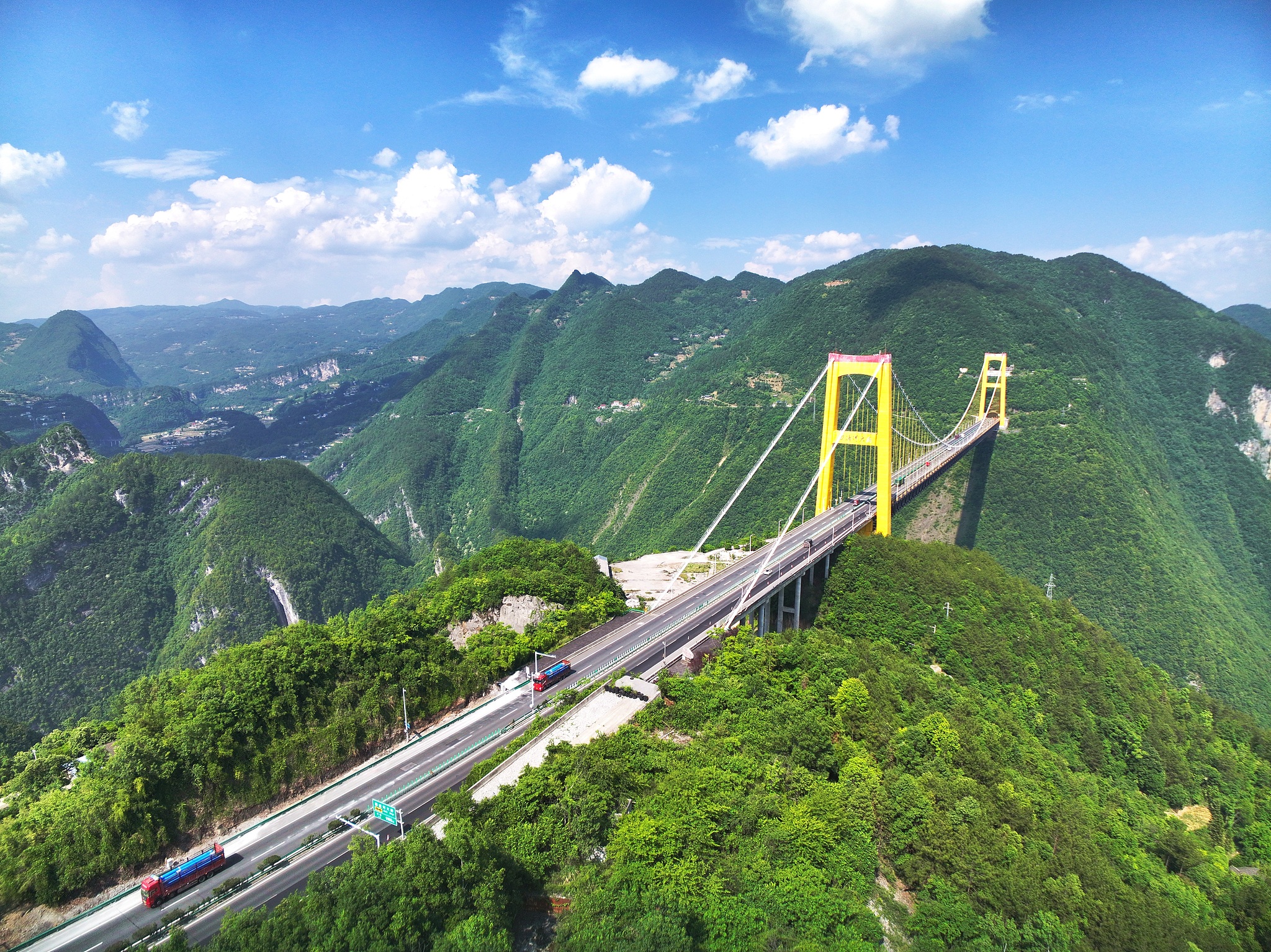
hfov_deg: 71.6
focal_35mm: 24
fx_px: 881
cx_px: 636
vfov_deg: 56.8
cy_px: 476
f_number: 2.8
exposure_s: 1/2000
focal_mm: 12.29
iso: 100
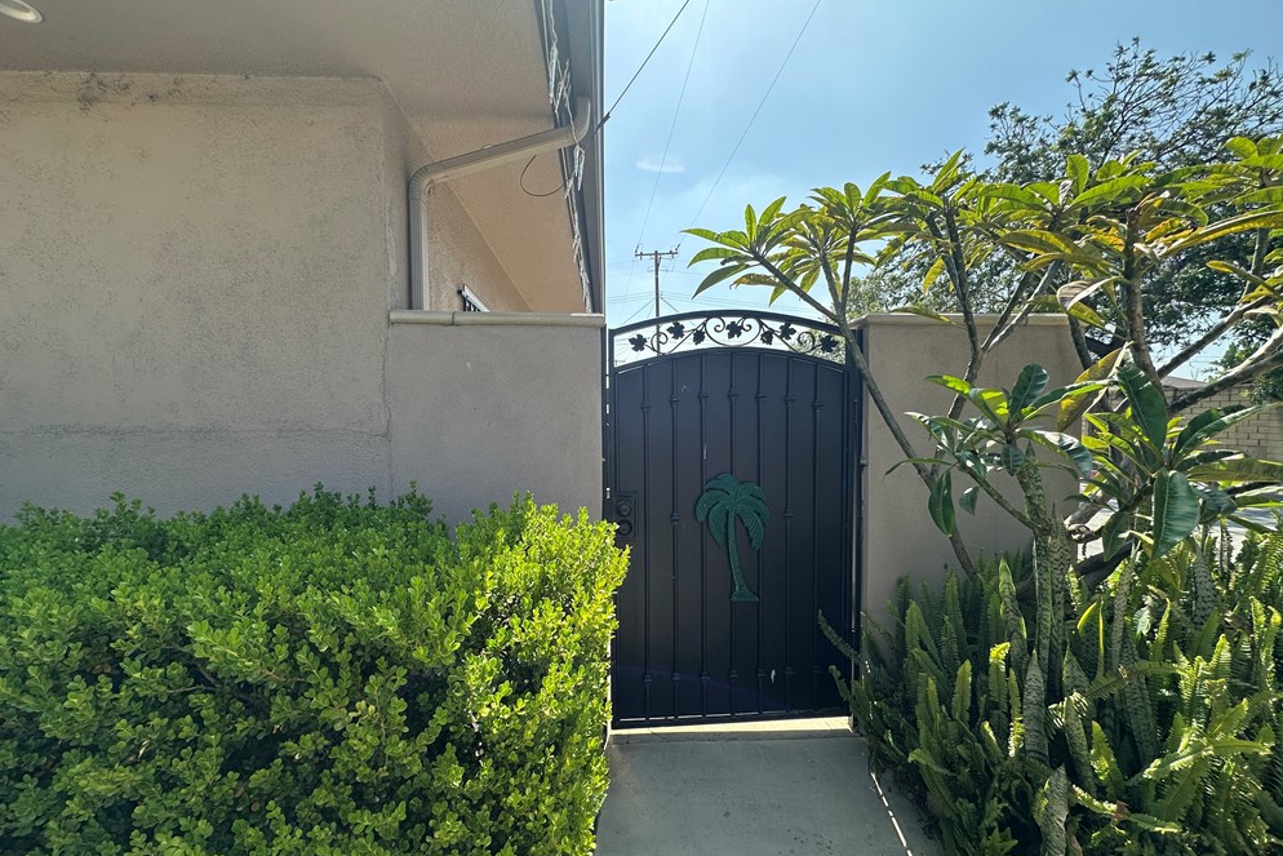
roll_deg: +0.3
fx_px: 535
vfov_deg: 77.3
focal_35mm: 15
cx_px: 629
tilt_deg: -1.8
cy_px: 445
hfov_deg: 100.4
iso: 40
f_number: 2.2
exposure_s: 1/556
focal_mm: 2.22
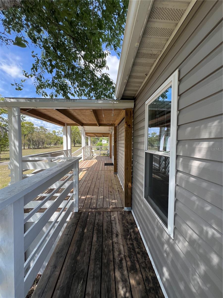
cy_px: 149
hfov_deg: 89.9
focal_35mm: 13
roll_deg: -0.2
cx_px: 112
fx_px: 112
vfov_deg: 106.2
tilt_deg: -2.6
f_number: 1.8
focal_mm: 1.57
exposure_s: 1/388
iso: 32
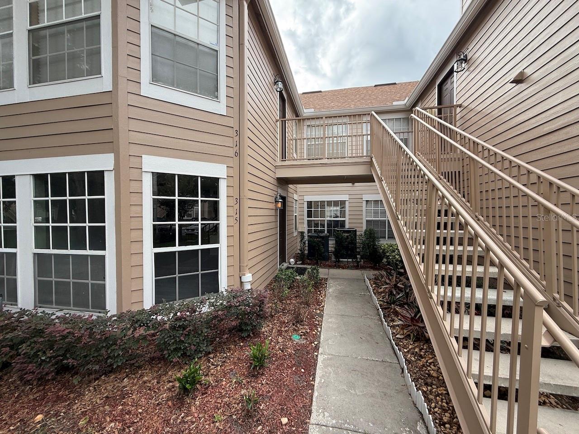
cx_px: 290
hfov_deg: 102.1
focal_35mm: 14
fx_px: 234
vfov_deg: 85.7
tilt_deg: -1.8
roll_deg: +1.3
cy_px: 217
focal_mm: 2.22
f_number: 2.2
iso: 50
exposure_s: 1/179
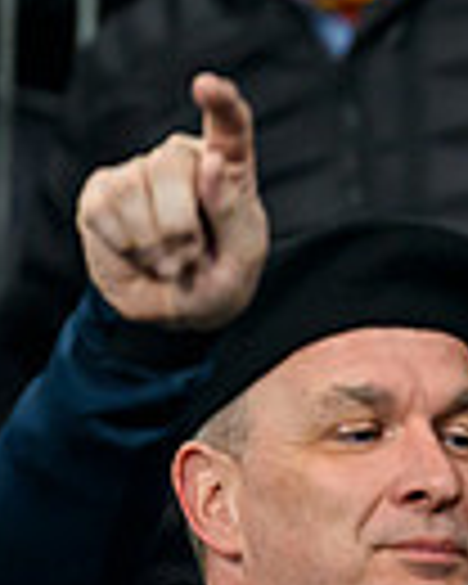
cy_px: 531
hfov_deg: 0.7
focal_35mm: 2146
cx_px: 1254
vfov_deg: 0.9
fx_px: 37155
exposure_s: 1/2000
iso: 3200
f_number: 2.8
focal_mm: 400
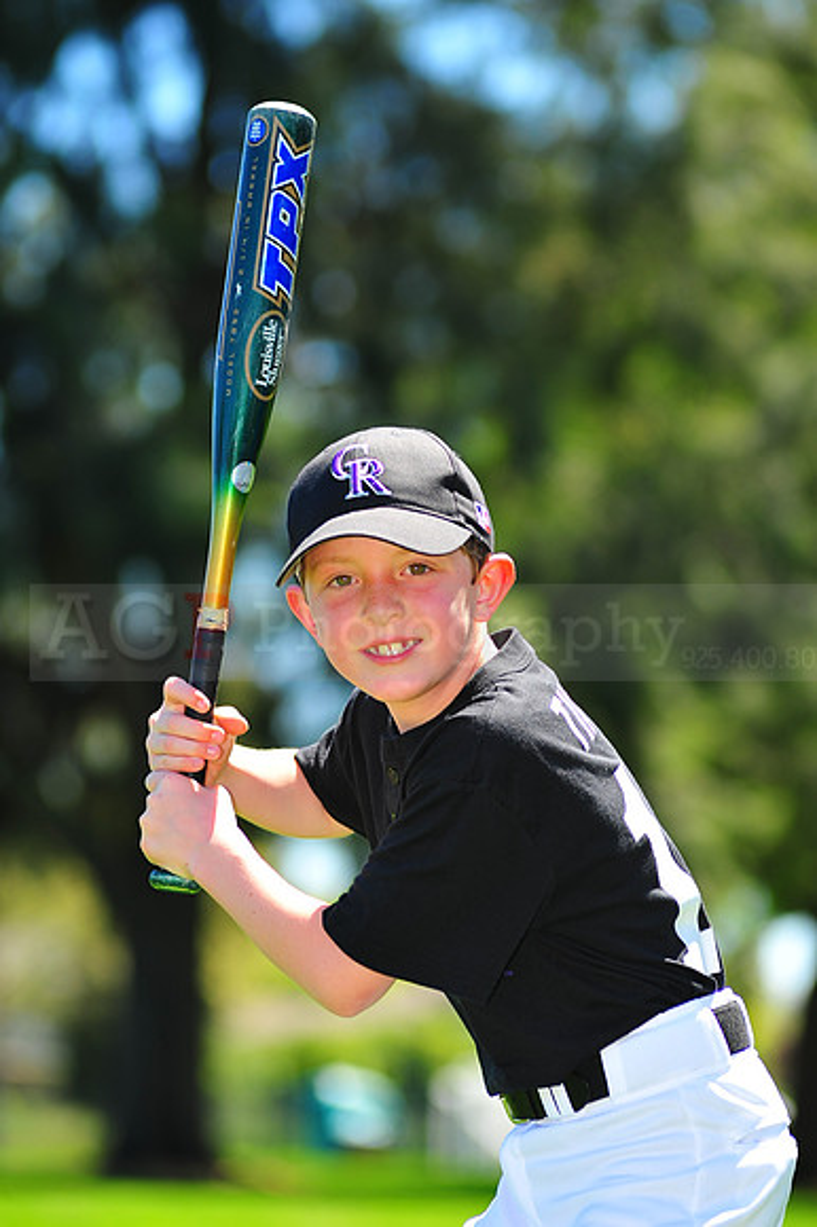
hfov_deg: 7.6
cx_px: 408
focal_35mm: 180
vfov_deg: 11.4
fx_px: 6134
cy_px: 614
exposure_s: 1/400
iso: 200
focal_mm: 180
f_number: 5
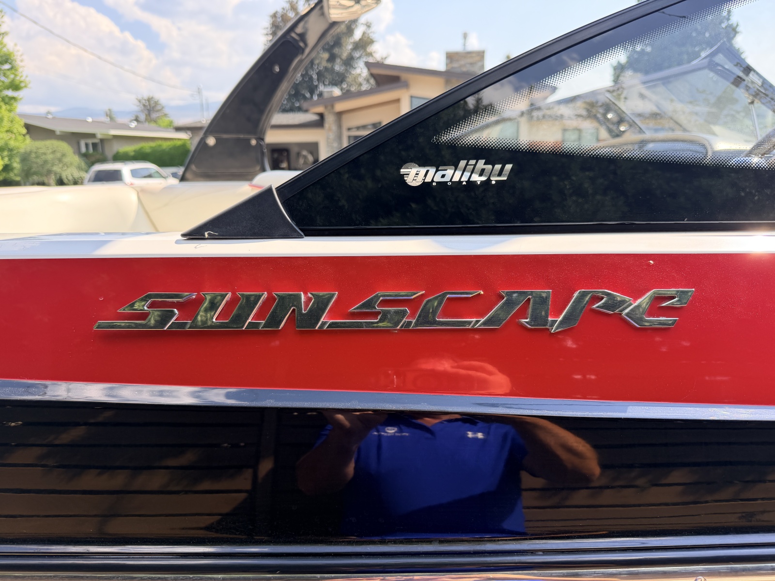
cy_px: 290
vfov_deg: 56.8
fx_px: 537
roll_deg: +2.1
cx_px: 388
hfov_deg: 71.6
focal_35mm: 24
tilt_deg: -11.3
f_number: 1.78
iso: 100
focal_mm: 6.76
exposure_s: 1/1139
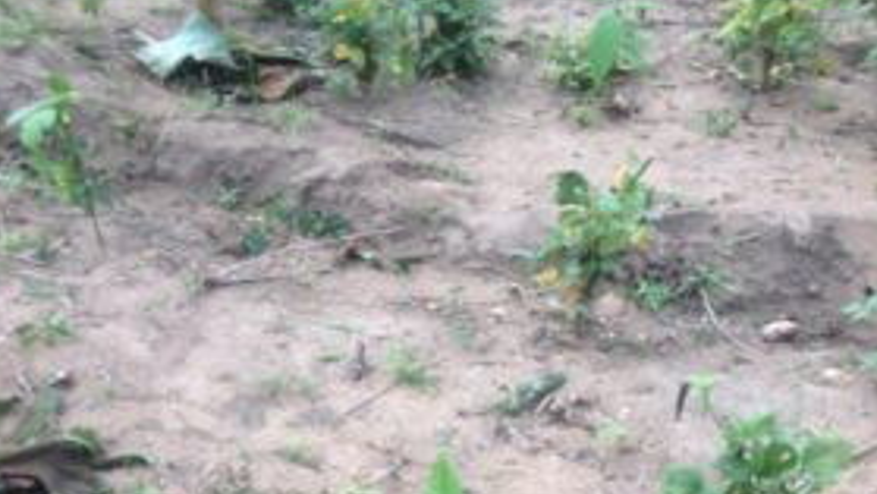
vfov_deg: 27.1
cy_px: 406
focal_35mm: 43
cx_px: 432
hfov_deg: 47.4
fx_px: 1000
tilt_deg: -37.2
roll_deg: +1.6
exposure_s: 1/144
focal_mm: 4.15
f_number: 2.2
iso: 32
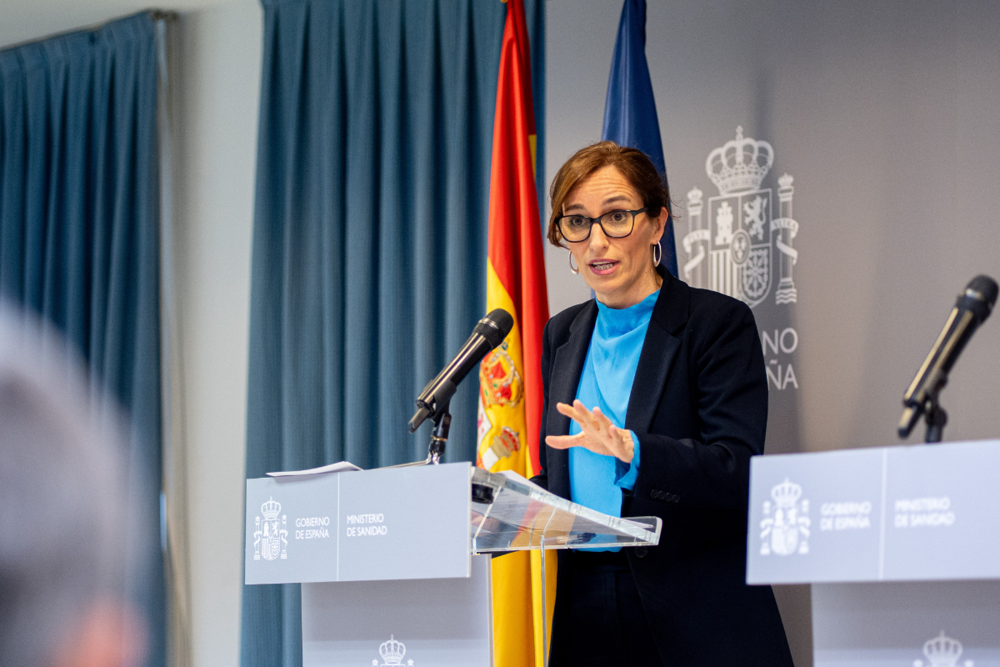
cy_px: 334
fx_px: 3528
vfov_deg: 10.8
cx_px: 500
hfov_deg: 16.1
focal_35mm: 127
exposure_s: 1/250
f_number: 1.8
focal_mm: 85
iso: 1250
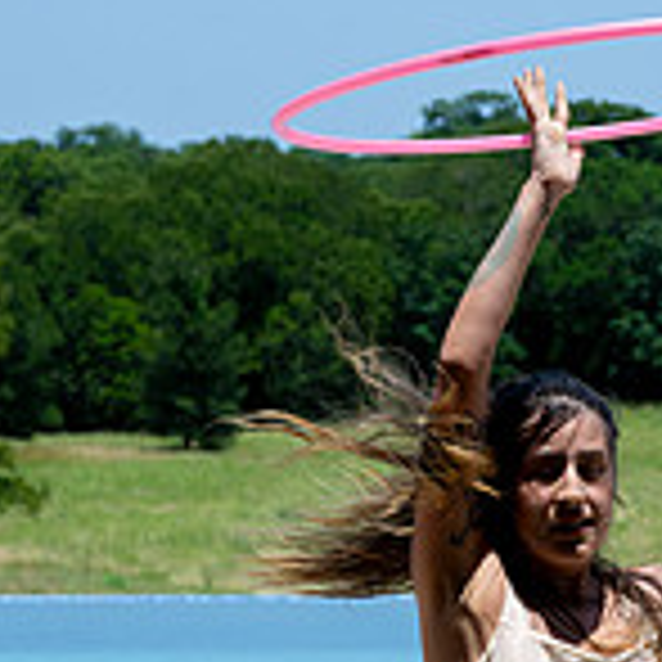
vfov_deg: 9.3
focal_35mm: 185
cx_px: 527
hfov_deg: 9.4
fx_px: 4003
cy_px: 775
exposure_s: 1/640
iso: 125
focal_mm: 71
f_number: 7.1
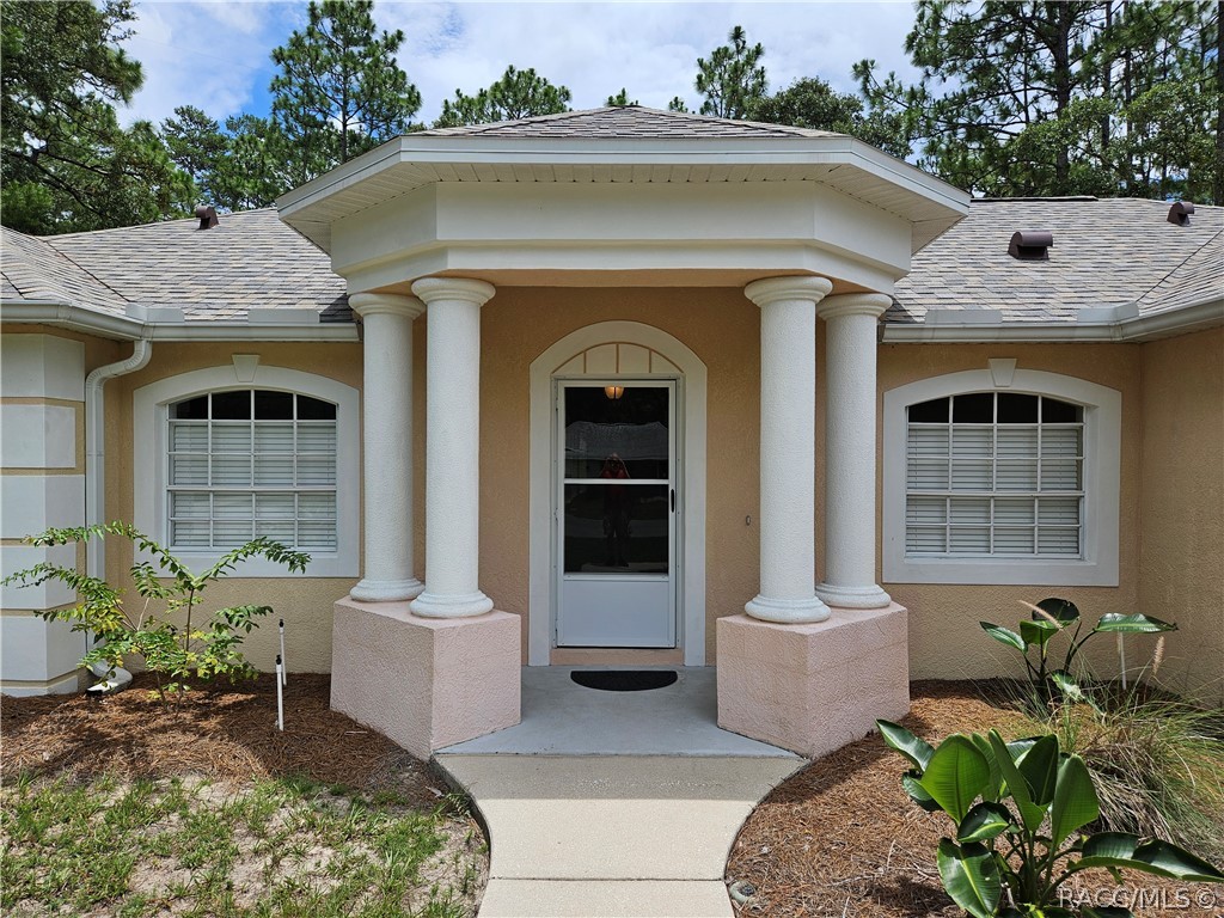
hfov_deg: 73.9
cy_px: 459
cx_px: 612
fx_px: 813
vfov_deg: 58.9
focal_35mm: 23
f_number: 1.8
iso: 25
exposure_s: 1/2234
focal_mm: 5.4
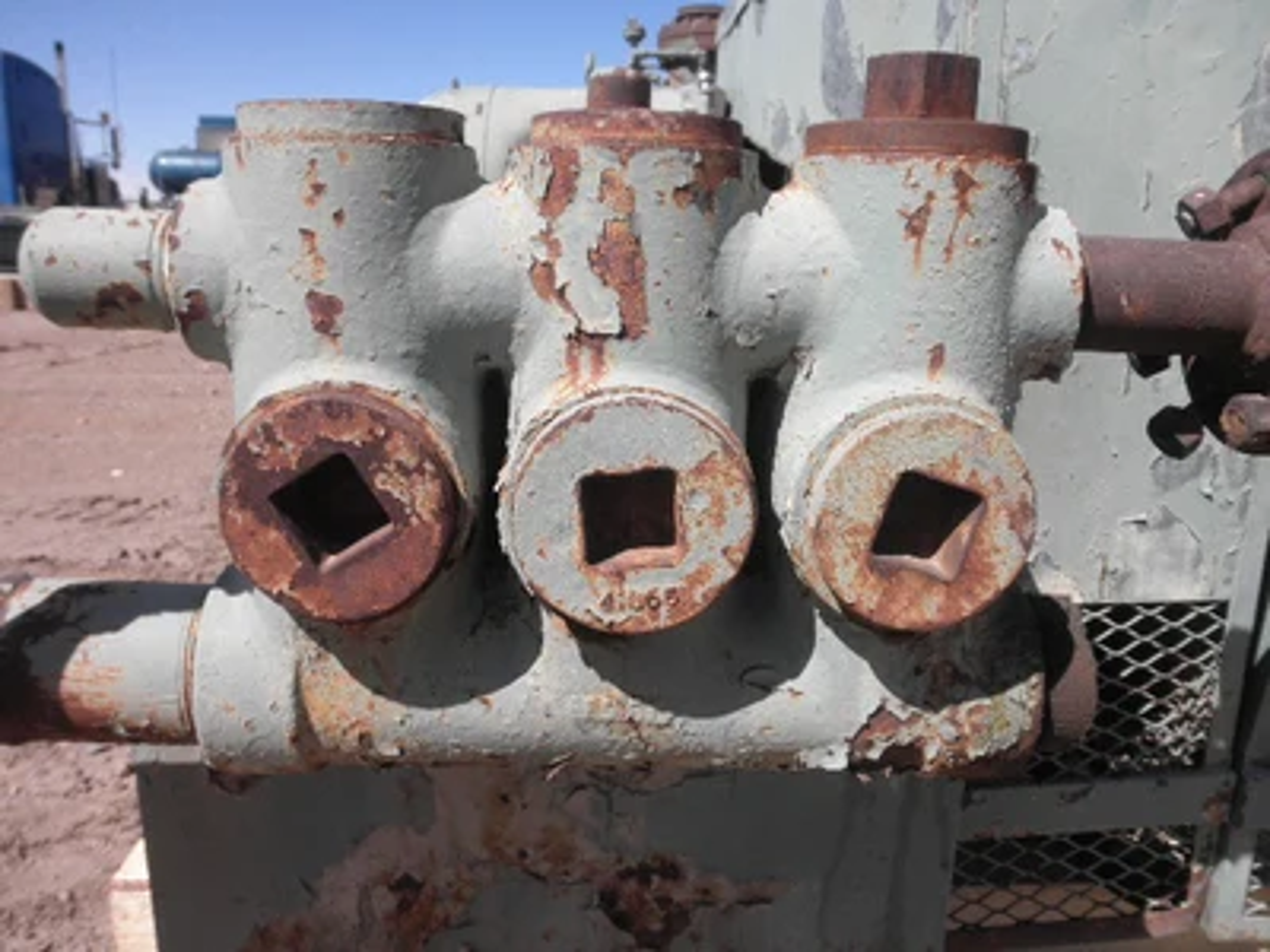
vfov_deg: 49.7
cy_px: 476
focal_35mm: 28
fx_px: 1027
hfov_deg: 63.4
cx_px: 635
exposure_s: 1/125
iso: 64
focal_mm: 5
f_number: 8.5
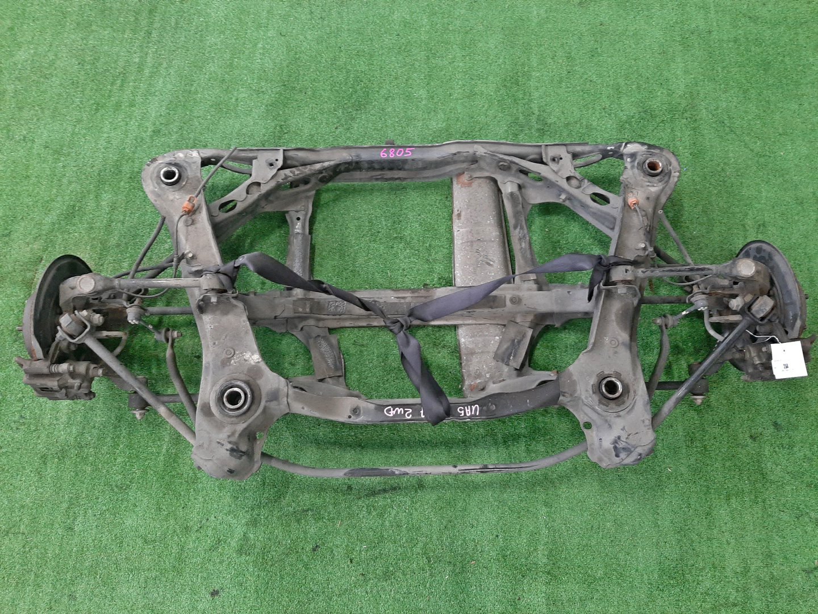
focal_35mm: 26
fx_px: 614
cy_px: 307
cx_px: 409
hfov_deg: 67.3
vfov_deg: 53.1
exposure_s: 1/50
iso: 219
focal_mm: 3.93
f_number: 1.7
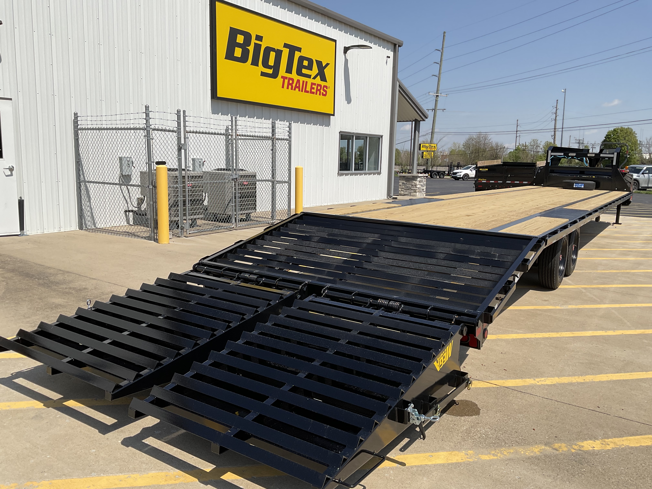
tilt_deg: -9.5
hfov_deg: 61.7
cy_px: 244
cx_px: 326
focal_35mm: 29
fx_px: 546
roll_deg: -1.6
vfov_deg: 48.2
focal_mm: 3
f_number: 1.8
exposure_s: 1/2959
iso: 16
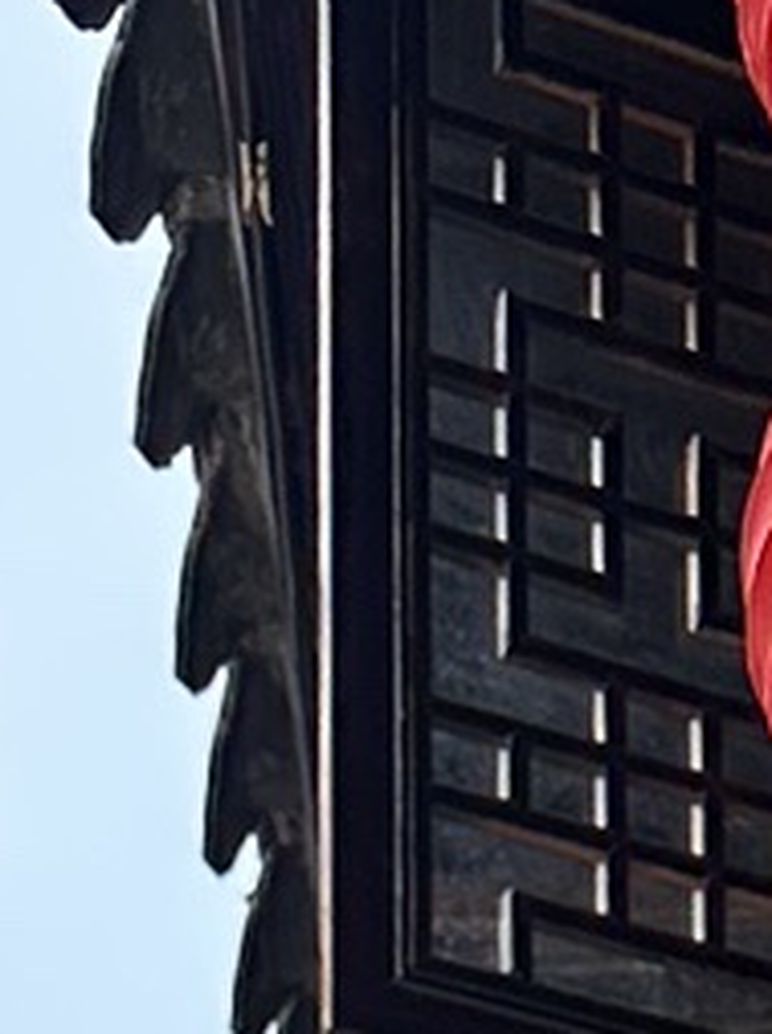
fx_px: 5664
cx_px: 1029
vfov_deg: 7.8
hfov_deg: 7.7
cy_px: 3846
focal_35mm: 190
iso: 80
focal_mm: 6.86
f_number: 1.78
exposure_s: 1/2353
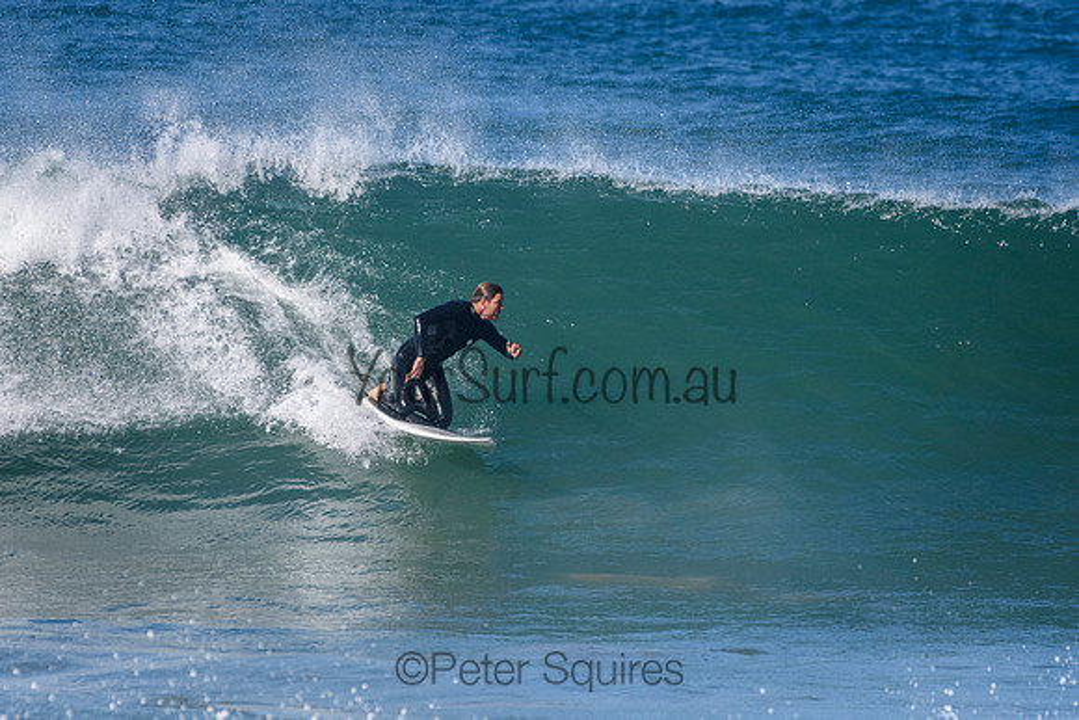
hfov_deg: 2.7
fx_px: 22486
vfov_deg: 1.8
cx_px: 540
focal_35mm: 750
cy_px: 360
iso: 640
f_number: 5.6
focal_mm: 500
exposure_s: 1/4000
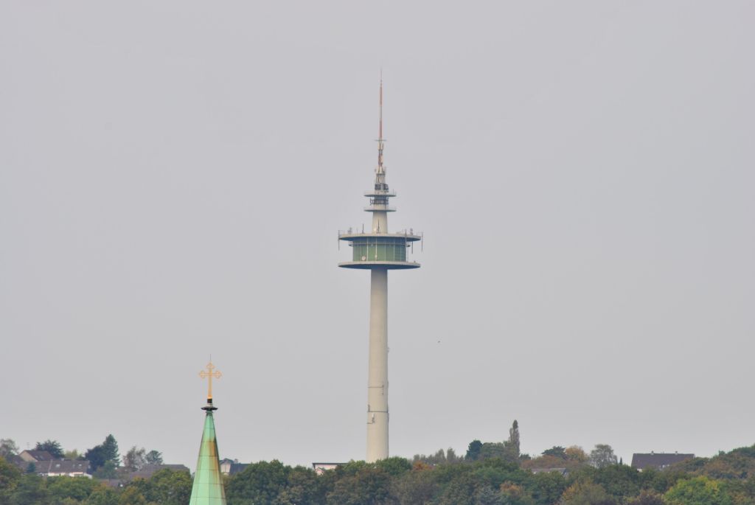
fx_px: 9447
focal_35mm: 450
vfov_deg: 3.1
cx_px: 378
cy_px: 252
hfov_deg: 4.6
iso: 125
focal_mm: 300
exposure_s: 1/250
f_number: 10
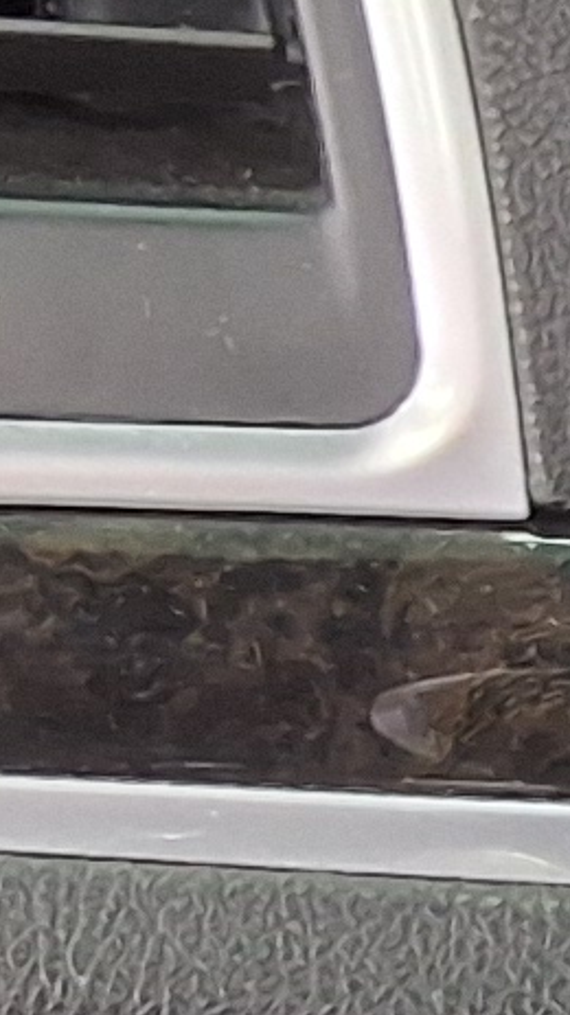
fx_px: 5784
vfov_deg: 9.8
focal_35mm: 215
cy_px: 1348
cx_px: 2409
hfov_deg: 5.0
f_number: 1.9
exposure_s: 1/40
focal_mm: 2.91
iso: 100
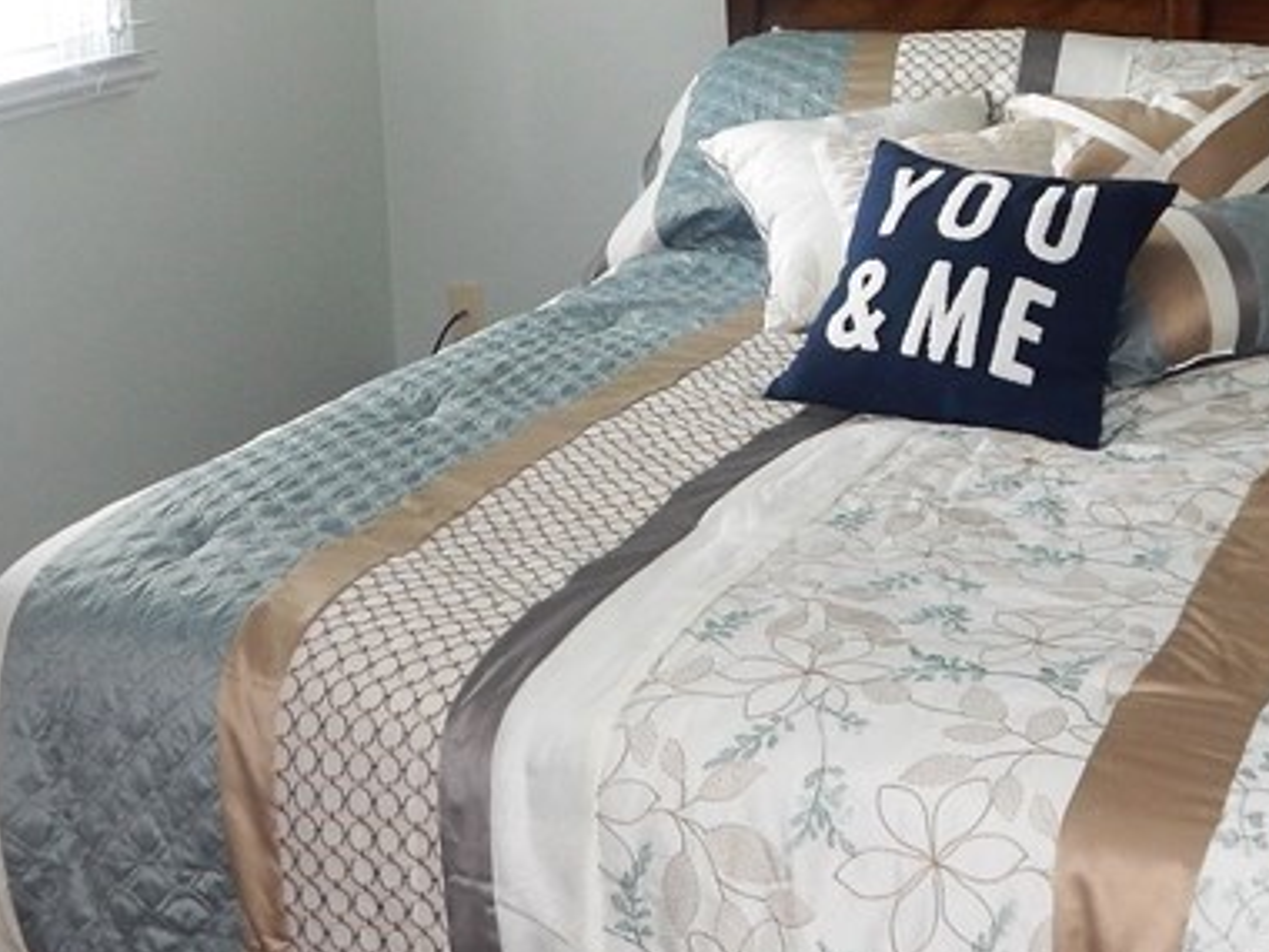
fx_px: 2273
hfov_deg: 31.2
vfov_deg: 22.8
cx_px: 671
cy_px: 13
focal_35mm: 62
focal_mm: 4
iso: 200
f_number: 3
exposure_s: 1/30
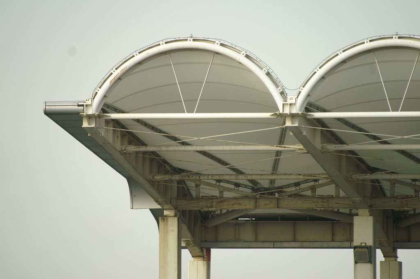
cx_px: 210
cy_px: 140
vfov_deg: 1.8
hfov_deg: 2.8
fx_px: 8735
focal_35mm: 750
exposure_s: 1/500
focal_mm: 500
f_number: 6.3
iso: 320
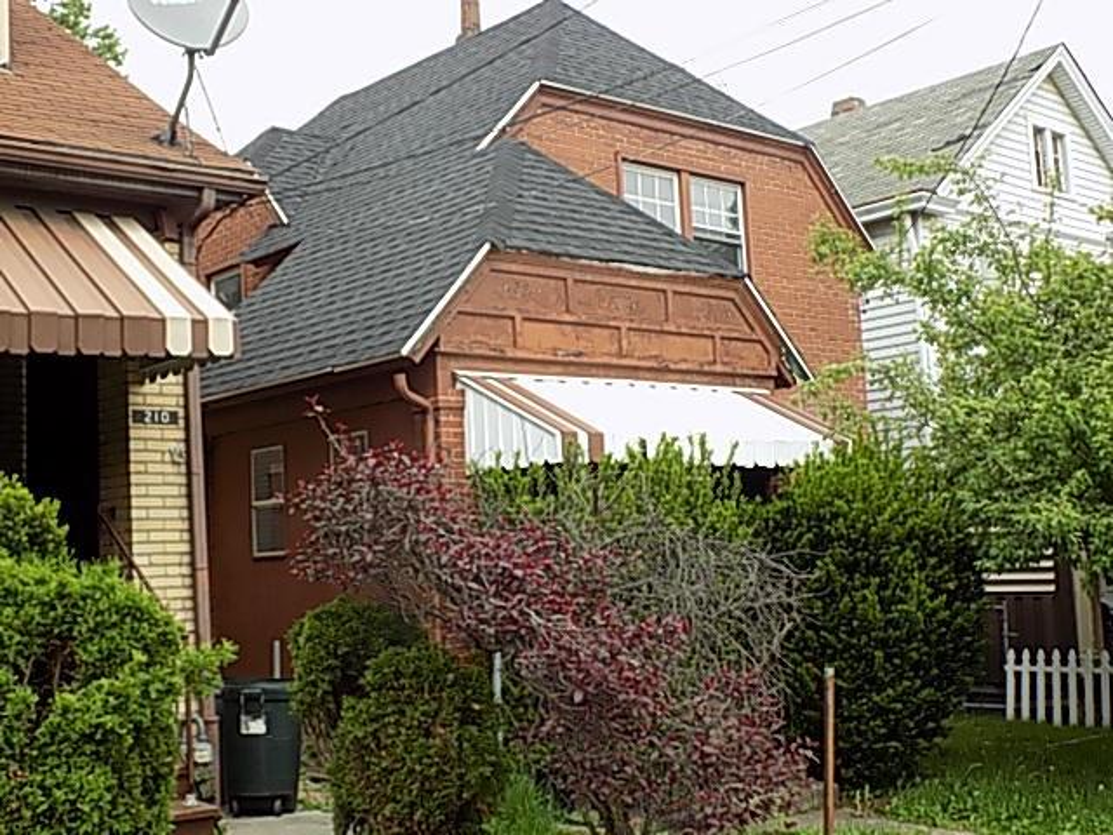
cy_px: 418
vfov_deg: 31.5
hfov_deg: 41.2
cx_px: 556
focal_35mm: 46
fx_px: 1479
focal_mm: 8.1
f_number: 3.7
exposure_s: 1/250
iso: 80
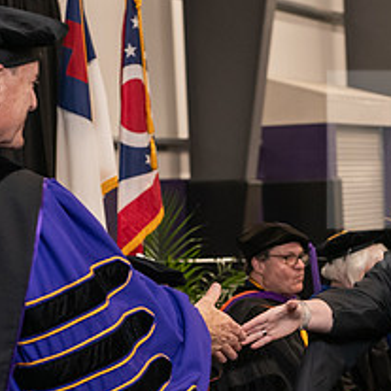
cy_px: 299
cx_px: 270
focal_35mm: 167
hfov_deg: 10.5
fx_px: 2134
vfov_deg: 10.4
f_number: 5
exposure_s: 1/125
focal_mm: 70
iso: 2000
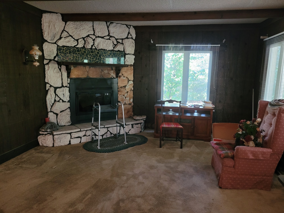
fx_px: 213
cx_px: 142
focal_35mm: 26
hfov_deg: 67.3
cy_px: 106
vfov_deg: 53.1
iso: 500
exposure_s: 1/40
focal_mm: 5.4
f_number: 1.8
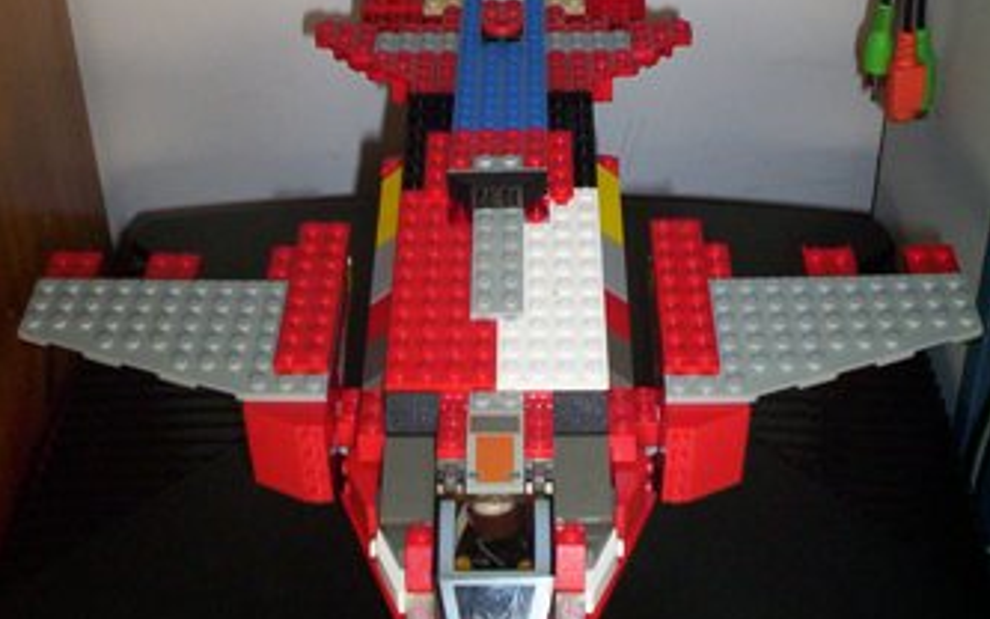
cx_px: 494
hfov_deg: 37.5
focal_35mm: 54
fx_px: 1457
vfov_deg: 23.7
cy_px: 156
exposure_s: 1/60
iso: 140
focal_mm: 4.99
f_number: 4.5
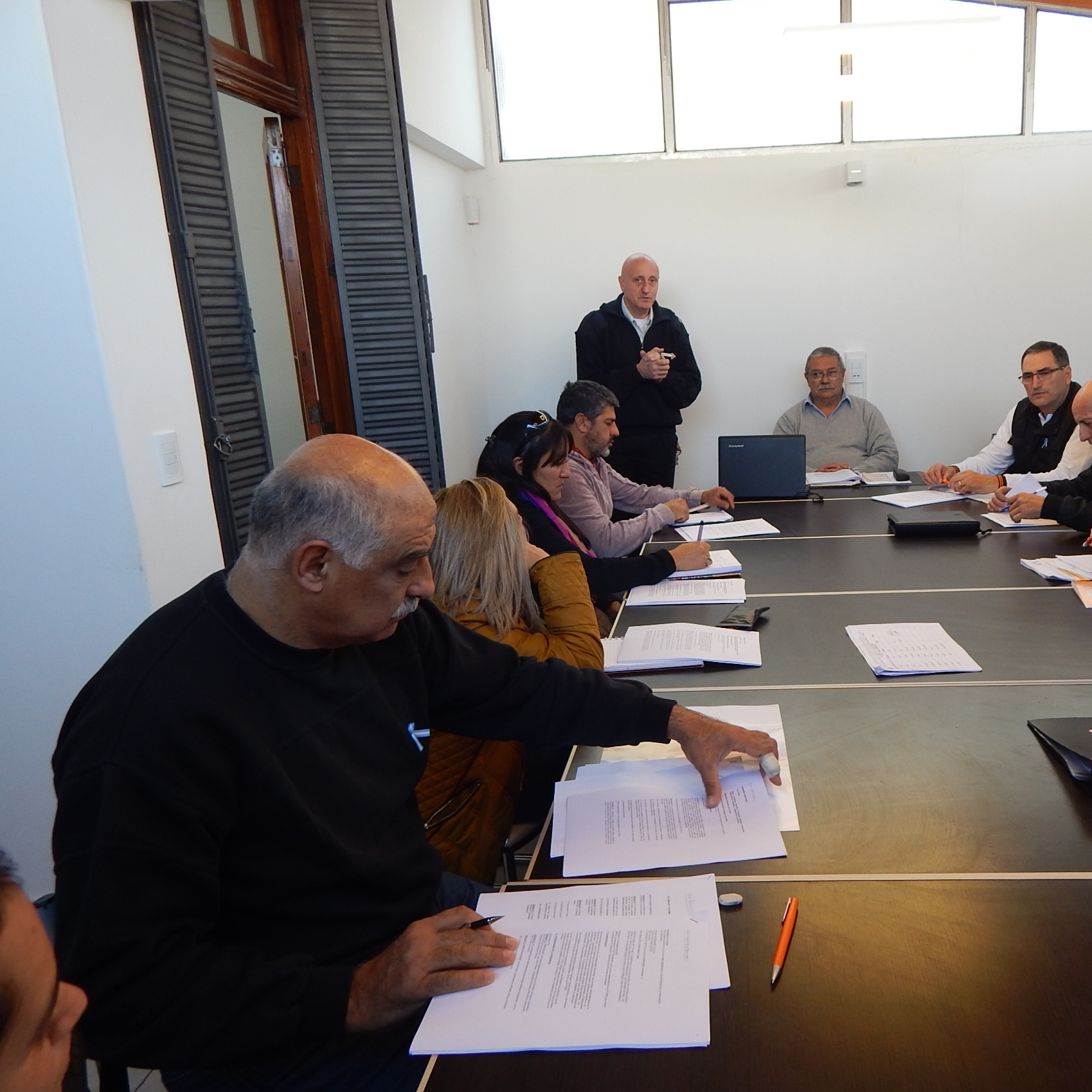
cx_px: 698
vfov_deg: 60.9
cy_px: 545
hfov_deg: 60.0
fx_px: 928
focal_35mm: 26
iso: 125
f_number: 3
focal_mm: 4
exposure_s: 1/40
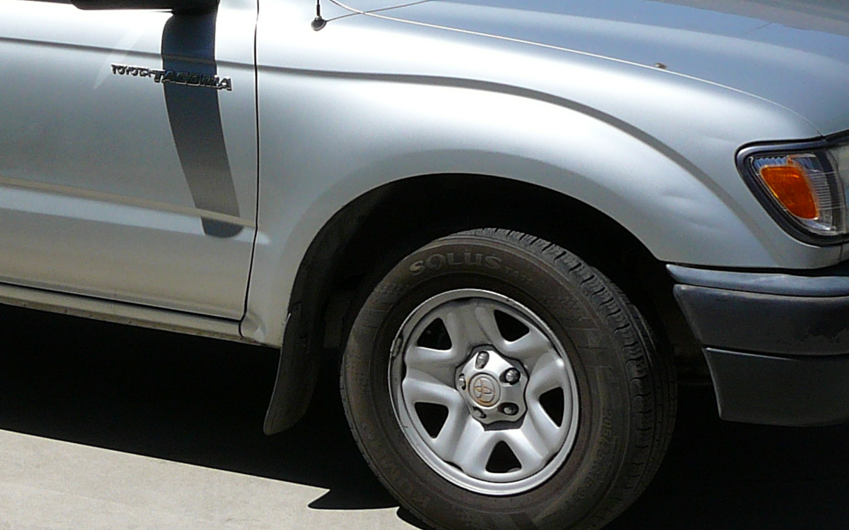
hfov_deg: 25.6
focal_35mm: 79
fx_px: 1828
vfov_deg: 16.4
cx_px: 133
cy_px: 141
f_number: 5
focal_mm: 5.2
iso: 80
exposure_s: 1/640
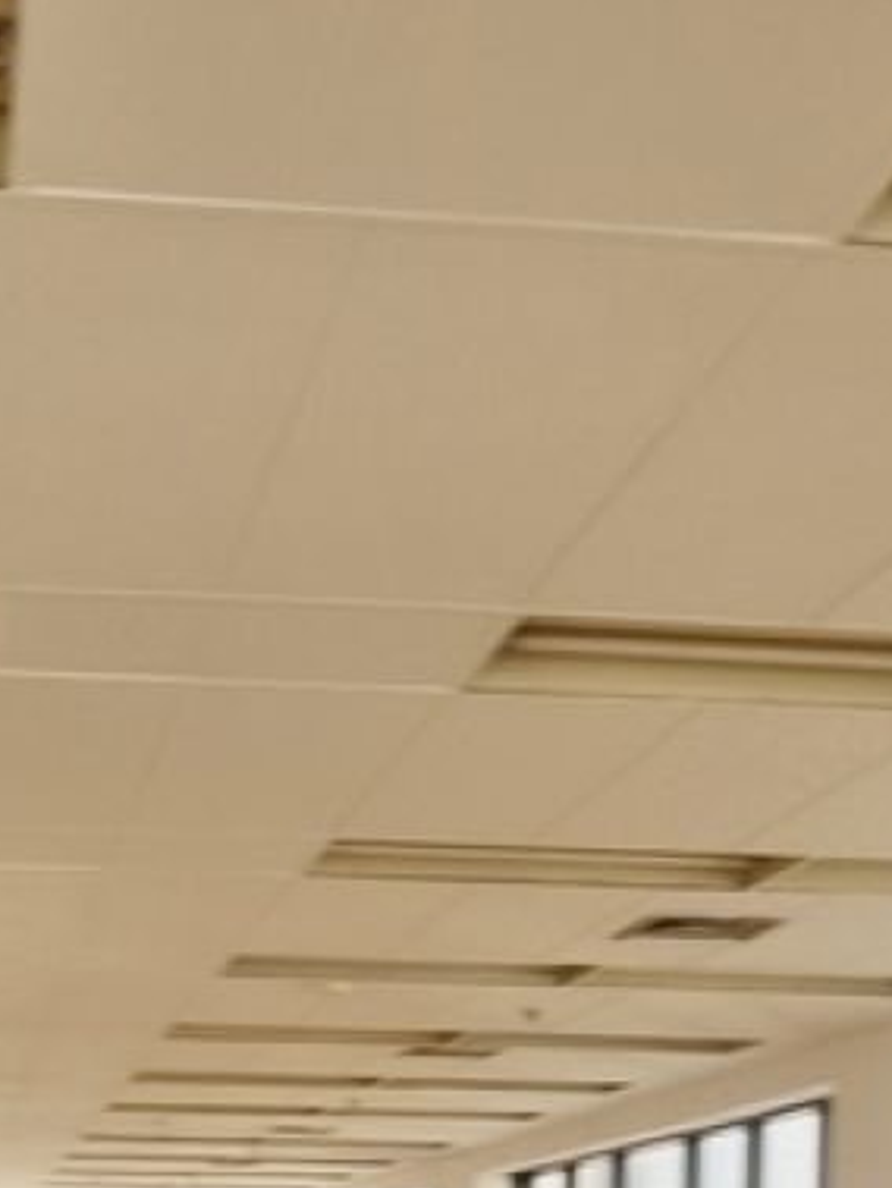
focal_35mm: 66
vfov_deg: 25.8
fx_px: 2265
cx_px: 302
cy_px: 1474
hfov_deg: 22.2
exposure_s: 1/120
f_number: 1.8
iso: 64
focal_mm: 5.4
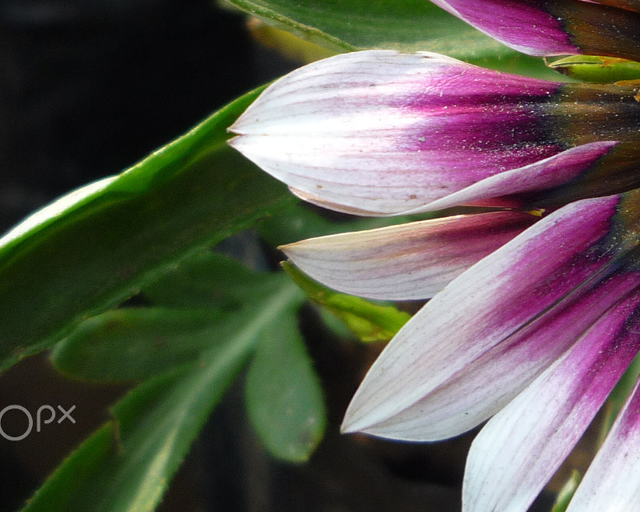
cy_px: 58
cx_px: 505
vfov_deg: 25.9
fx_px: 1080
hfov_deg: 32.2
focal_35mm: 57
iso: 100
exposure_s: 1/60
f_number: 3.3
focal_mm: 5.2
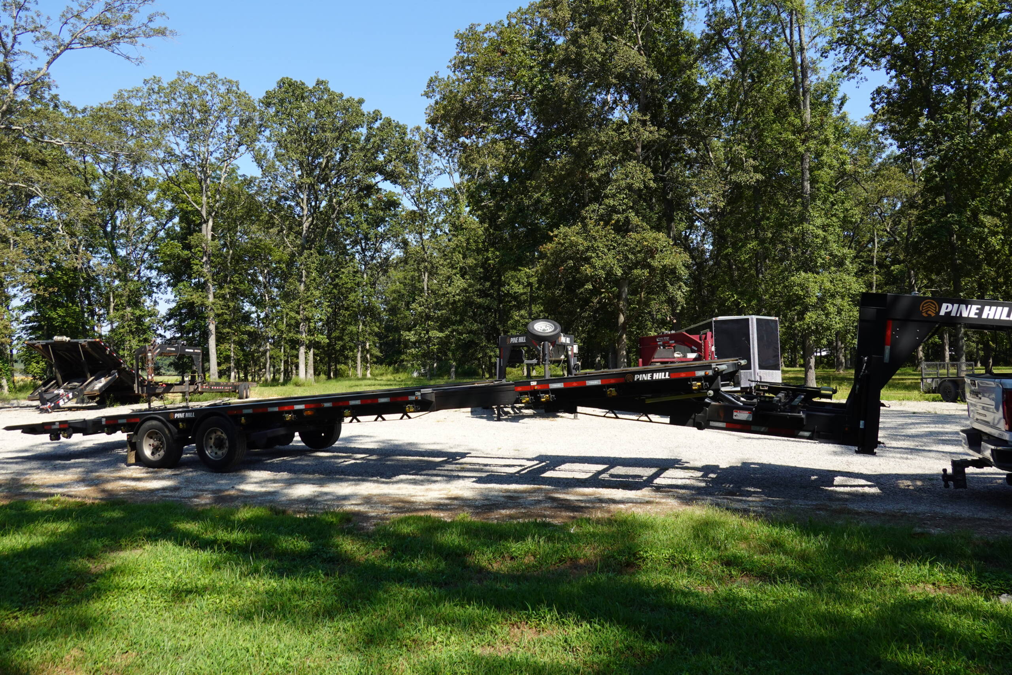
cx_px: 506
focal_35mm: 28
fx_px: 787
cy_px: 338
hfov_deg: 65.5
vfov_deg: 46.4
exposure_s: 1/250
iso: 100
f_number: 5.6
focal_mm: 10.6
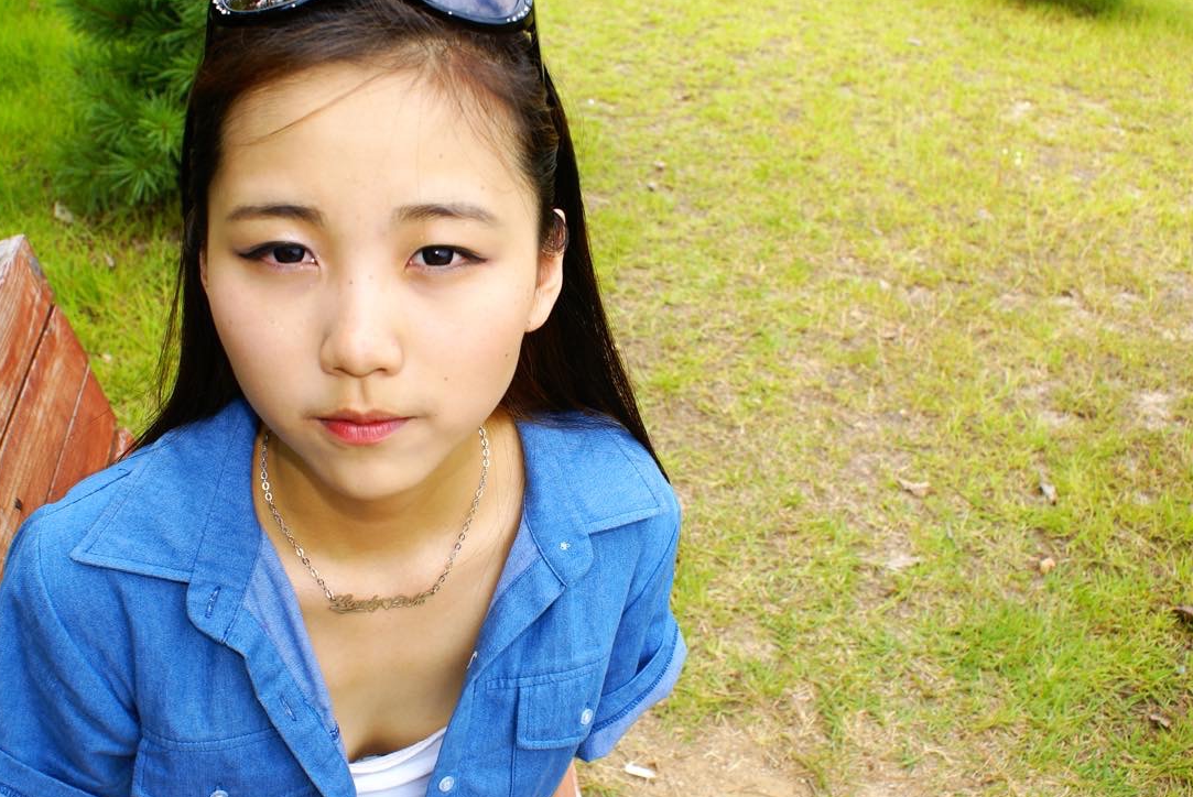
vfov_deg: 34.3
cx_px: 514
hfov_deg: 49.4
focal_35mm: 39
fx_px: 1293
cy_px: 376
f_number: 5.6
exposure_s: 1/125
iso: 100
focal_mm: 22
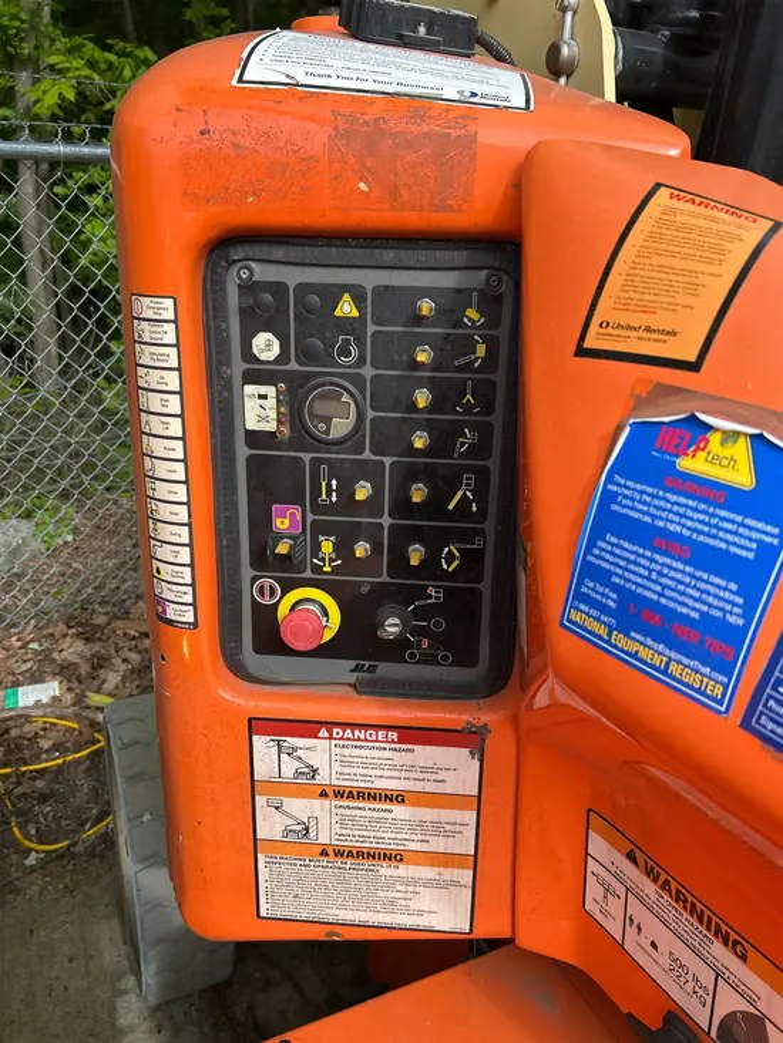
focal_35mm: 26
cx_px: 392
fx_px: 784
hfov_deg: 53.1
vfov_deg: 67.3
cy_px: 522
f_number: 1.5
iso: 50
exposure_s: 1/1311
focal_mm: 5.7
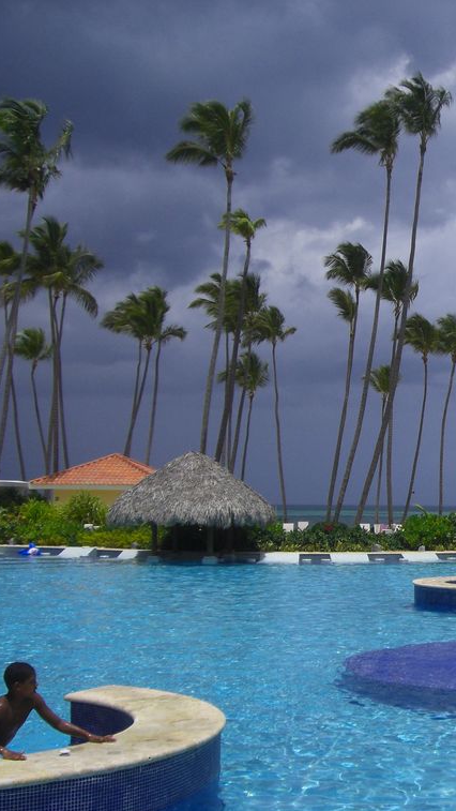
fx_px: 1203
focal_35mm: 56
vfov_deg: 37.2
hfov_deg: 20.2
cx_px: 543
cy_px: 410
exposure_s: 1/320
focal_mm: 6.2
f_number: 8
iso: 64
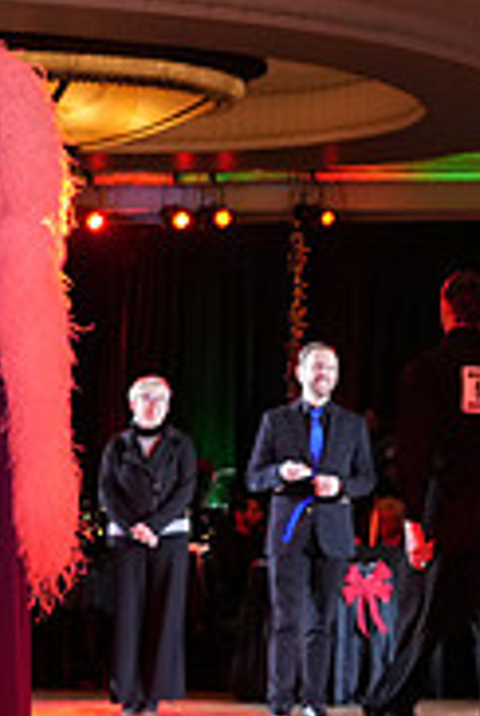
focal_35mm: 124
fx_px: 2470
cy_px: 478
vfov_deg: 16.5
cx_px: 948
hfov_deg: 10.3
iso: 2500
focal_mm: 39
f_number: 4.5
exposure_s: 1/200
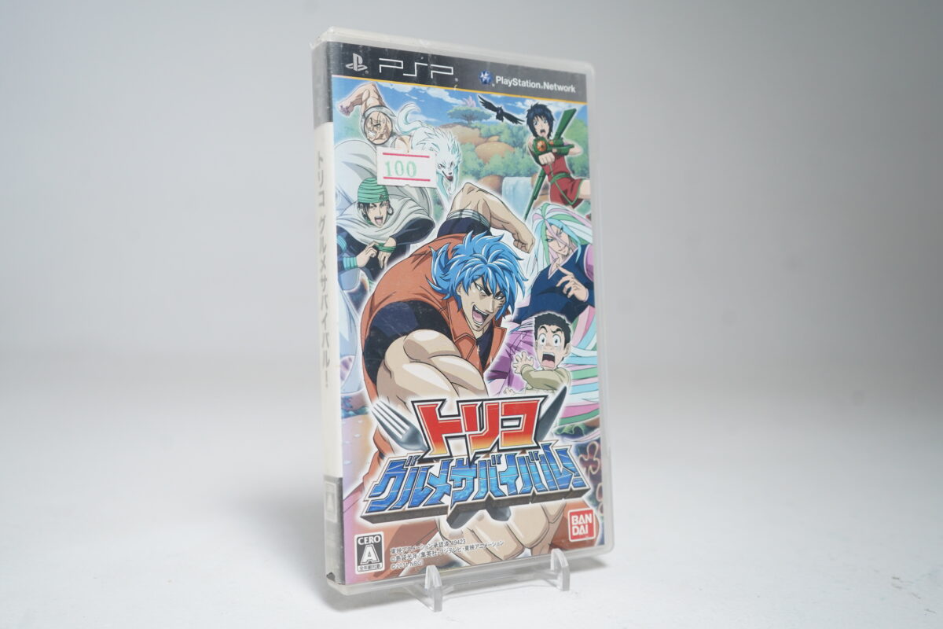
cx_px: 472
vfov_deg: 38.9
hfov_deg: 55.8
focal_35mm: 34
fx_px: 891
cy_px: 314
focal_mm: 34
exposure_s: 1/40
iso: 1000
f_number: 5
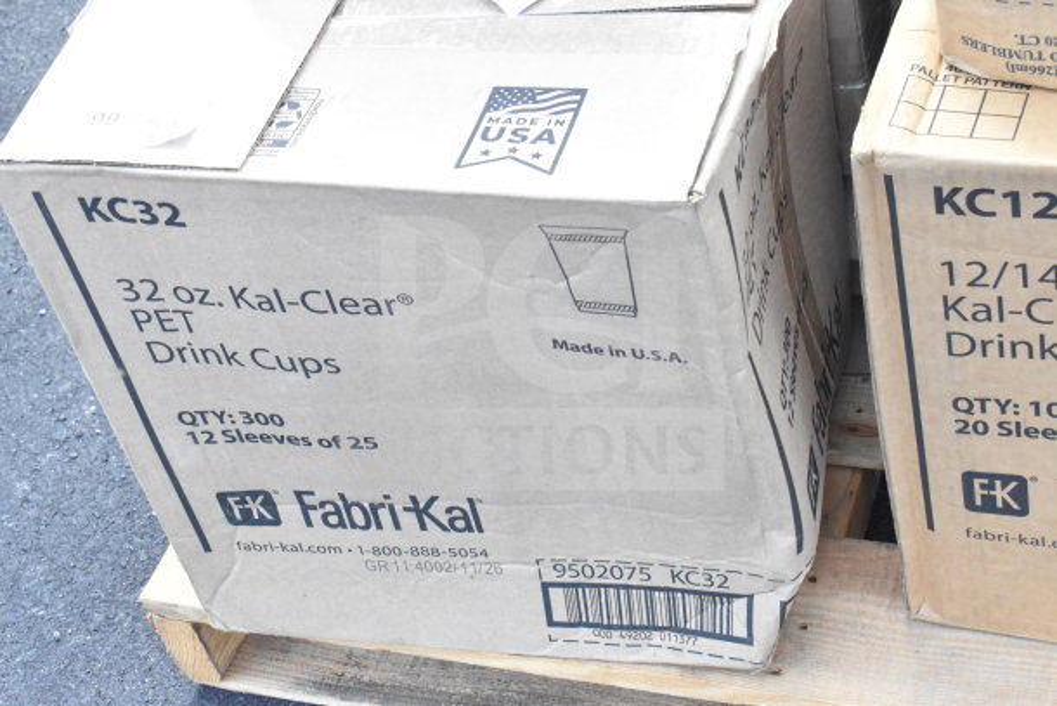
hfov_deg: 31.9
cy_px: 353
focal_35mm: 63
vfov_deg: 21.6
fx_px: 1850
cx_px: 528
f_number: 13
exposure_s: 1/640
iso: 6400
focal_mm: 42
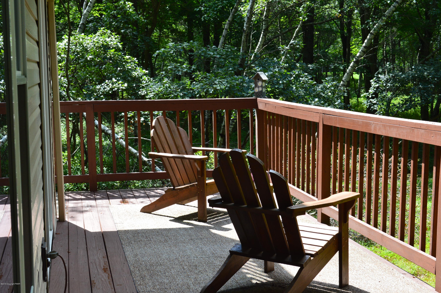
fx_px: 698
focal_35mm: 57
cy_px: 146
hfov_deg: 35.1
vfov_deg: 23.7
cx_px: 220
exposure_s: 1/200
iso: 400
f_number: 10
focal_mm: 38
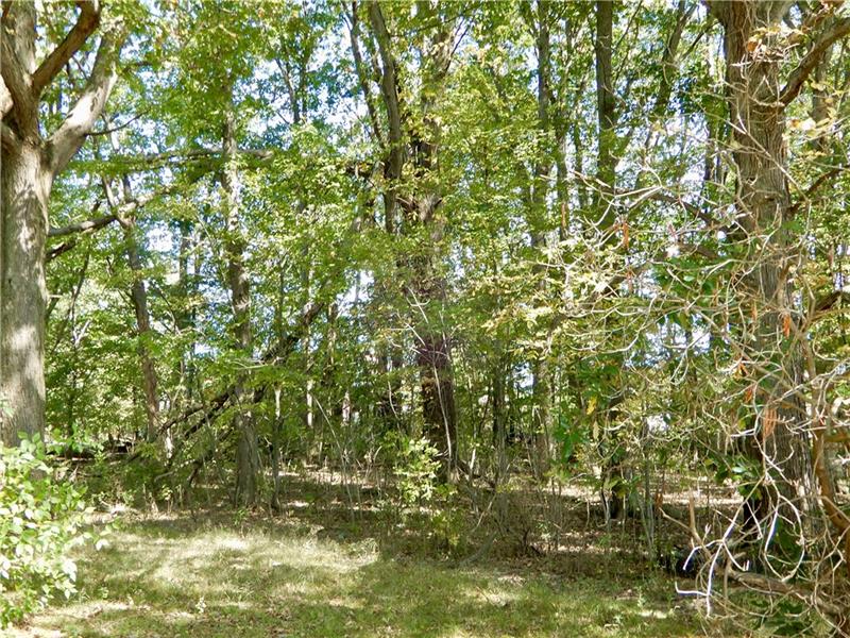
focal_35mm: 42
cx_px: 425
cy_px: 319
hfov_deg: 44.8
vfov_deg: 34.3
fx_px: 1031
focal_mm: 7.5
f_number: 4
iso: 80
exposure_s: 1/30
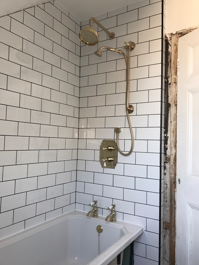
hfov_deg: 49.7
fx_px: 215
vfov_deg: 63.4
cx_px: 100
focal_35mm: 28
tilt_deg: +3.0
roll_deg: -1.8
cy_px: 132
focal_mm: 3.99
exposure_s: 1/50
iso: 20
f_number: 1.8
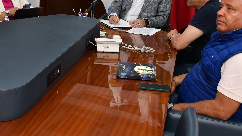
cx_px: 88
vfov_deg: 18.4
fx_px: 411
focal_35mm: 64
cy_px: 8
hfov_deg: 32.6
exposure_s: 1/125
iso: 1000
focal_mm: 24
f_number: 5.6
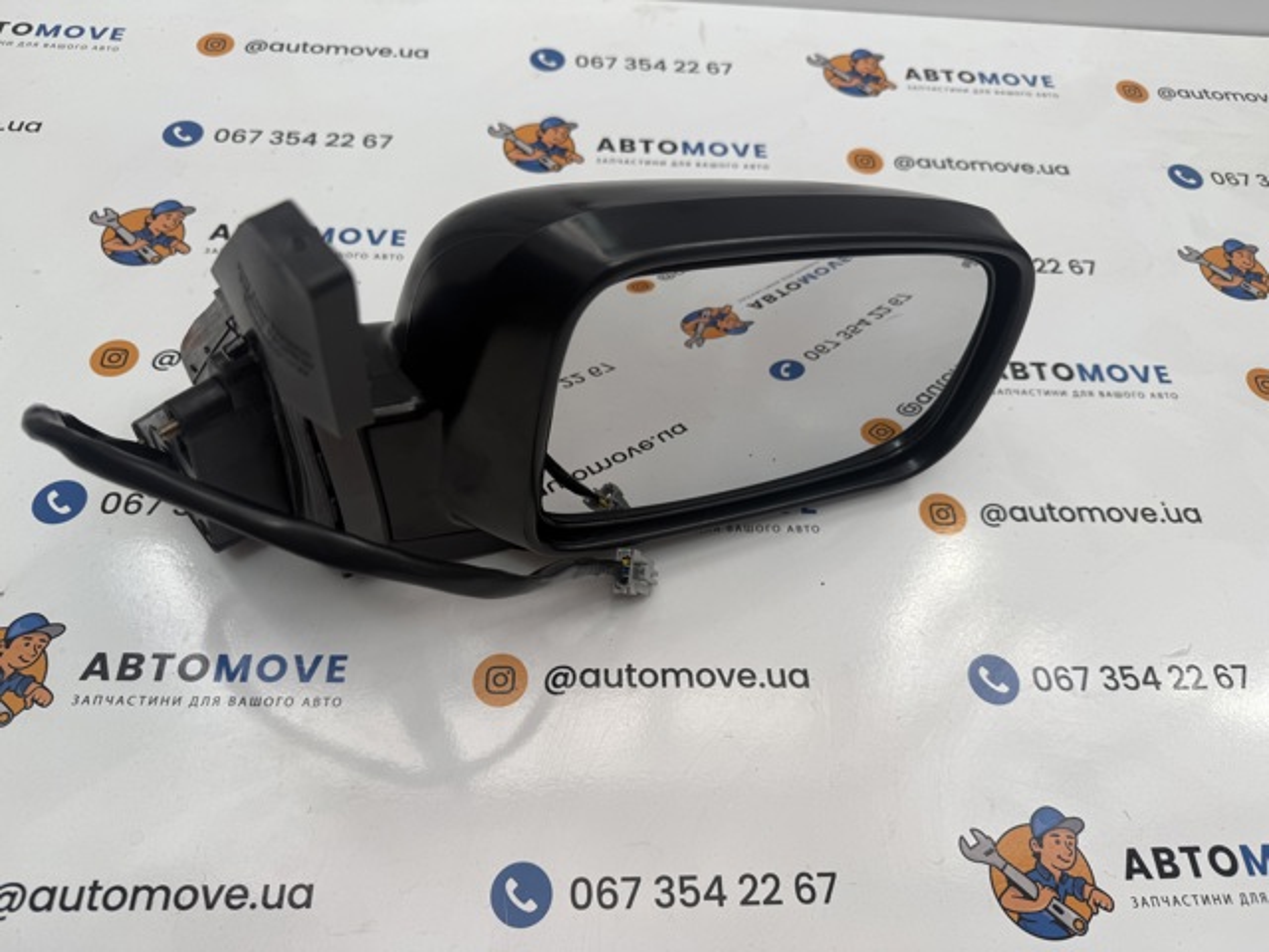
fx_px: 880
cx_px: 634
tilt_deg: -57.8
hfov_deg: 71.6
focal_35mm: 24
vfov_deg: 56.8
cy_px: 476
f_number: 1.78
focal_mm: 6.76
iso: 100
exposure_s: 1/100
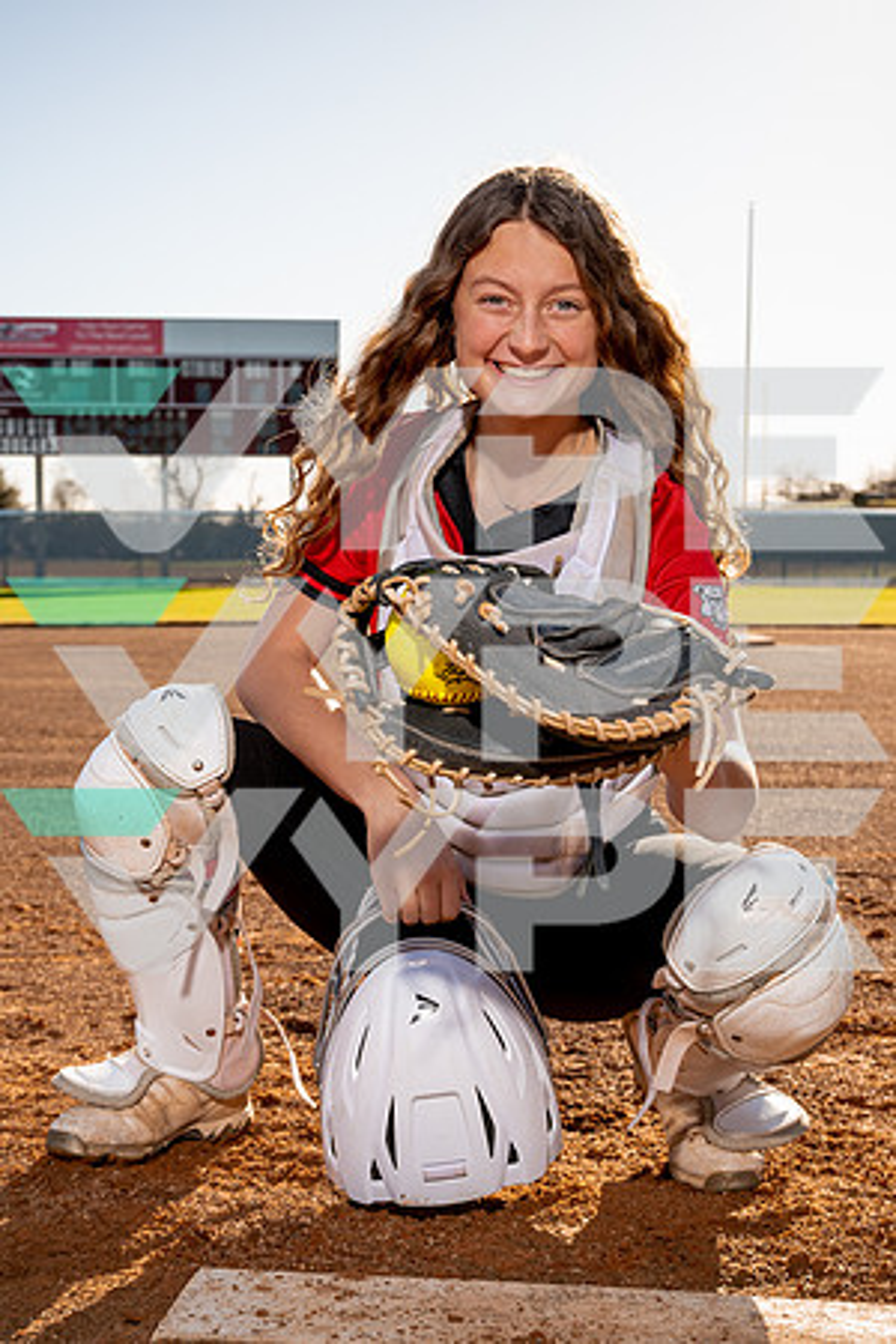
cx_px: 448
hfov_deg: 24.3
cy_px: 672
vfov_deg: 35.8
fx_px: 2079
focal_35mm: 56
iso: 100
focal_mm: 37
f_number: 5.6
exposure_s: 1/250
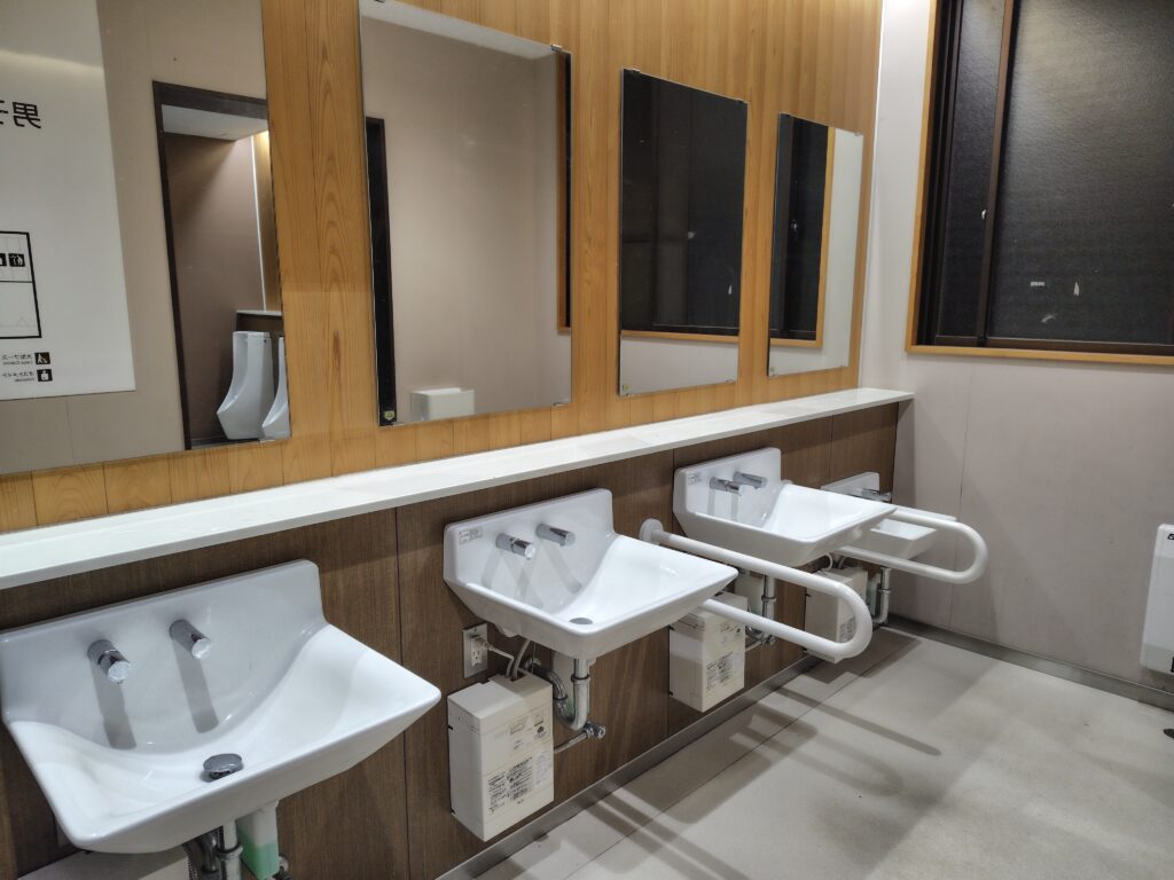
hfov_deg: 73.9
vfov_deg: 58.9
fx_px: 780
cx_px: 587
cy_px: 440
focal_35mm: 23
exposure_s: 1/120
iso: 199
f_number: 1.9
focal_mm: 5.6
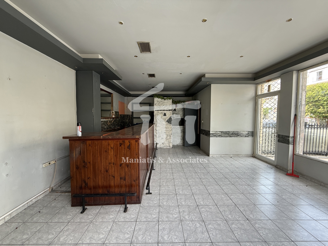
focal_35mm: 14
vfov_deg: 85.7
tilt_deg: -2.3
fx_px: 133
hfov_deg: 102.1
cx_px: 164
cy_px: 123
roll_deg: -0.4
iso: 80
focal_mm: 2.22
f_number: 2.2
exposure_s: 1/99
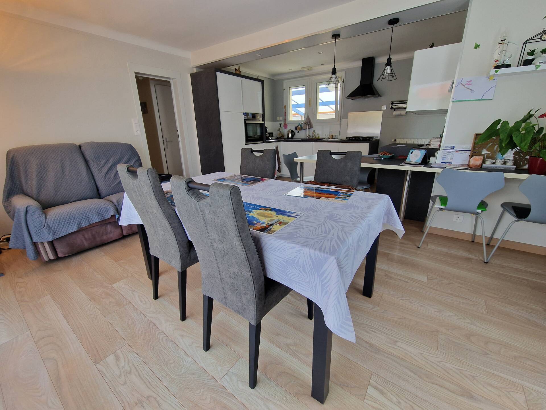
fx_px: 205
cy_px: 205
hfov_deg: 106.2
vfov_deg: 89.9
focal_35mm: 13
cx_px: 273
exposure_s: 1/100
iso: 80
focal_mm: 2.2
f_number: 2.2
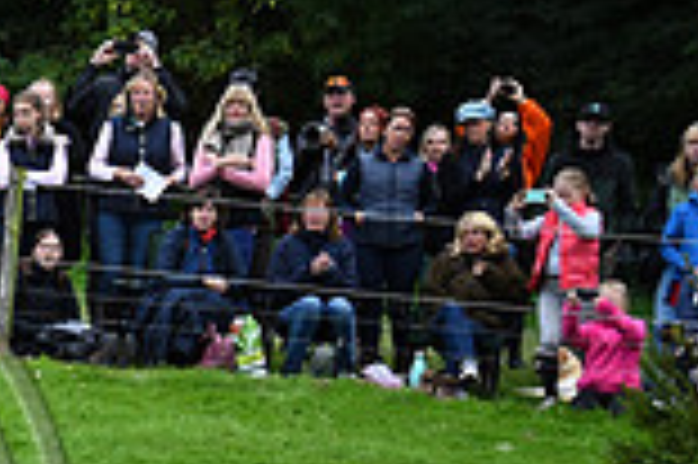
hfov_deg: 11.4
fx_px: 3331
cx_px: -383
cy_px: 527
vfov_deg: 7.9
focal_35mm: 172
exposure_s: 1/1600
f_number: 4.2
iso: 1000
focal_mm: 46
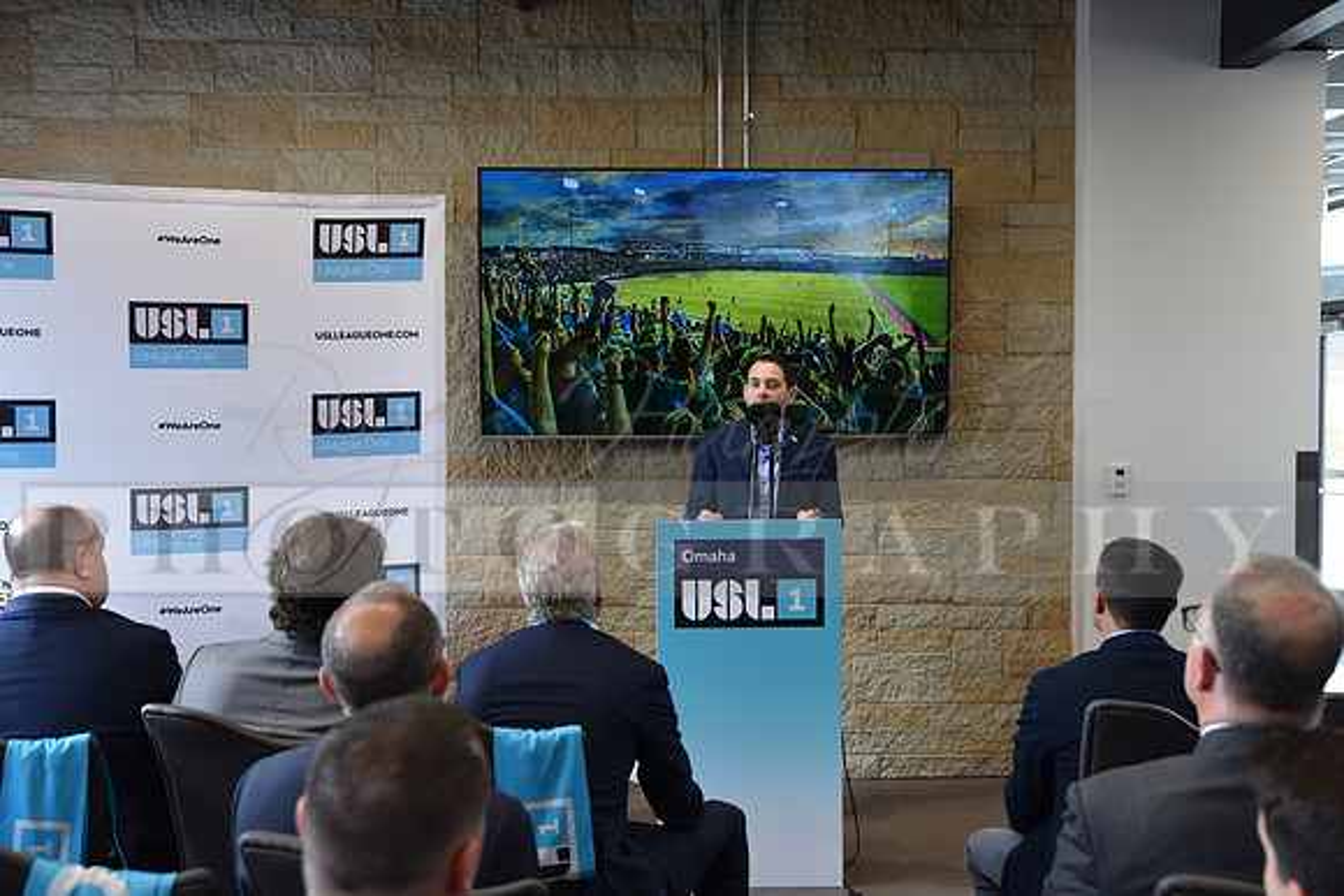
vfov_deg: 31.9
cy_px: 448
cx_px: 672
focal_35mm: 42
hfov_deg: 46.4
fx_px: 1568
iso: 400
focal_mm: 42
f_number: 4
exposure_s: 1/60
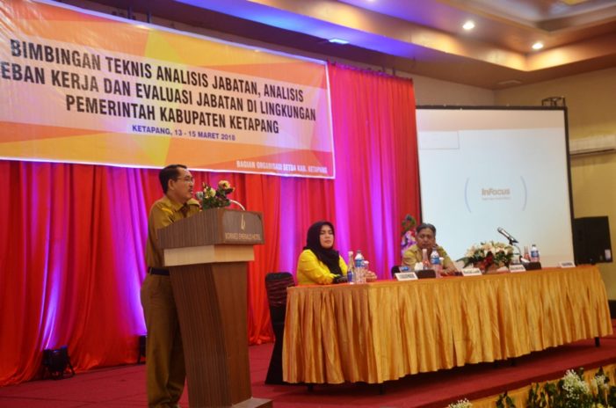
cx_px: 308
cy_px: 204
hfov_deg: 37.9
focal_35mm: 52
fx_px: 896
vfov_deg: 25.6
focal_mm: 35
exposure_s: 1/30
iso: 800
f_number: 4.2
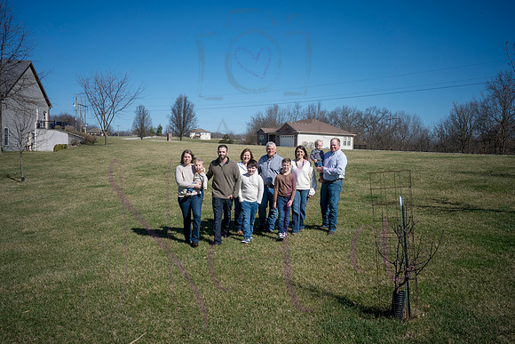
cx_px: 258
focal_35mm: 32
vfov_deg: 41.7
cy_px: 172
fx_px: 451
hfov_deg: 59.5
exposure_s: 1/640
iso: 400
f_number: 13
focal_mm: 31.5
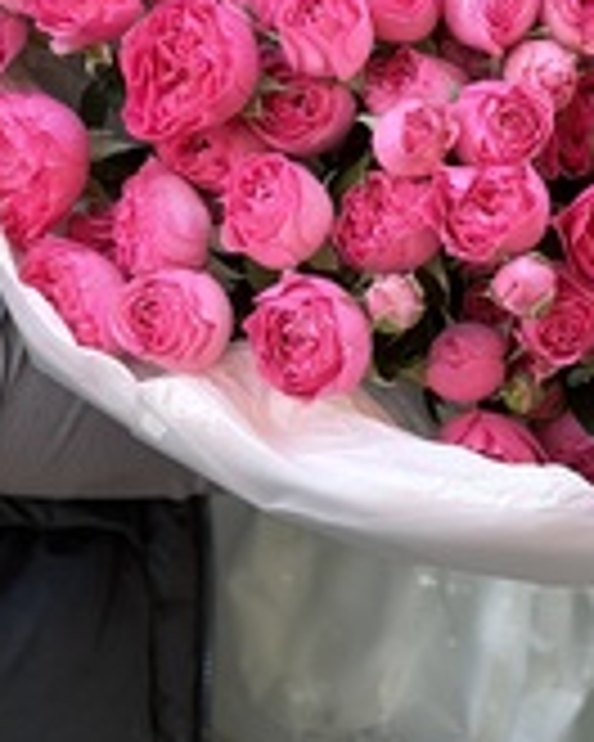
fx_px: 2989
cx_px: 540
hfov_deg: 11.3
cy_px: 76
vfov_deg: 14.0
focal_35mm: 136
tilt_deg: -9.9
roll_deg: +0.9
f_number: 1.78
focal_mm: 6.76
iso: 64
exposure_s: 1/319
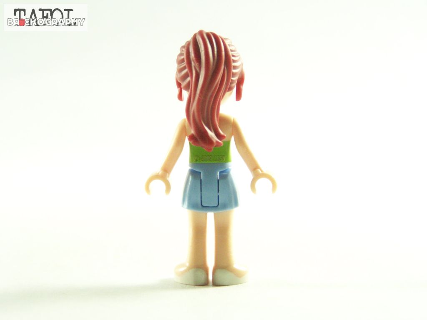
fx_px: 1011
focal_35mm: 82
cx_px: 214
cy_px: 160
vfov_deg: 18.0
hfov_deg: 23.8
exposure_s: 1/60
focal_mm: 13.7
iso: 400
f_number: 3.2
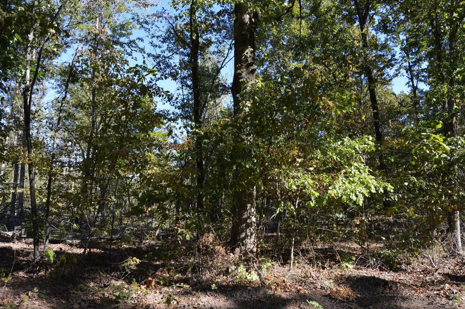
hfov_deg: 67.4
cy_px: 154
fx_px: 348
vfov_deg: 47.8
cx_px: 232
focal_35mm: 27
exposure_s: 1/125
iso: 125
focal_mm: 18
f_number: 5.6
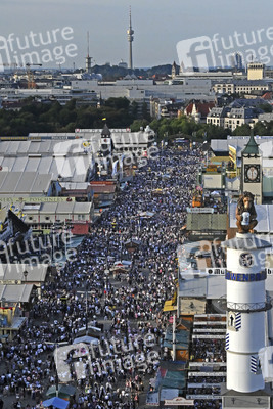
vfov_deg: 21.0
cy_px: 204
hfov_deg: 14.1
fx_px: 1102
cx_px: 136
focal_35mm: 97
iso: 4000
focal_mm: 65
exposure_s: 1/3200
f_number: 14
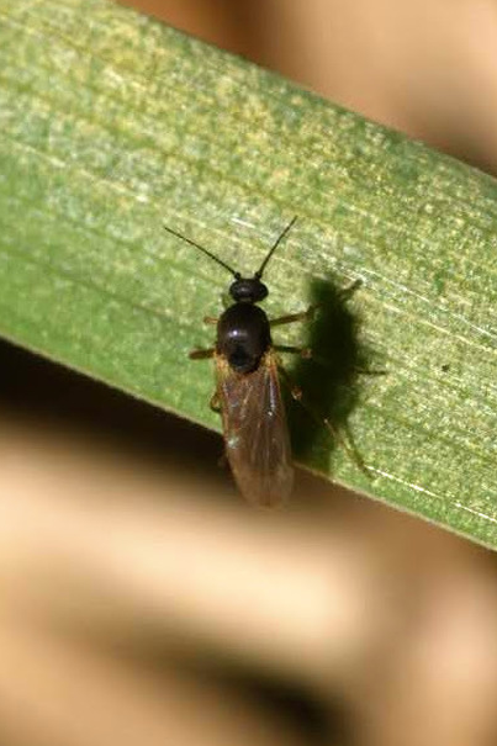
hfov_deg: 8.2
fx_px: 3450
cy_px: 353
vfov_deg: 12.3
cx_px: 248
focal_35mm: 167
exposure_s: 1/60
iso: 100
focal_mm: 105
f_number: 32
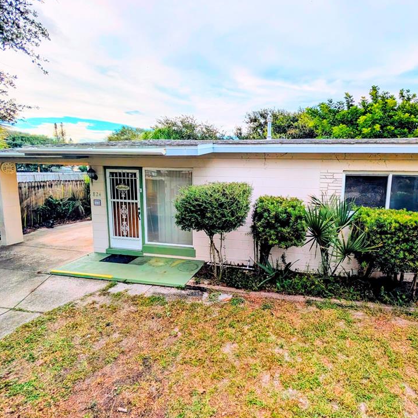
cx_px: 246
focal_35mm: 15
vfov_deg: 91.1
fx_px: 205
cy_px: 199
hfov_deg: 90.2
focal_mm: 2.02
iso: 48
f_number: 1.7
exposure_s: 1/1427
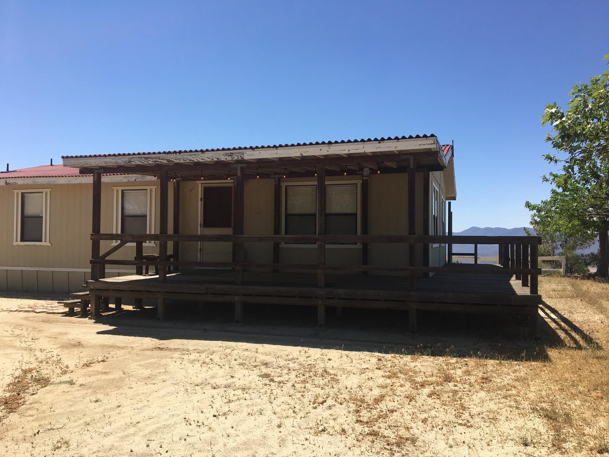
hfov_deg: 61.7
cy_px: 228
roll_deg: -0.4
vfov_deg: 48.2
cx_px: 304
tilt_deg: +1.8
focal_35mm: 29
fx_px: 510
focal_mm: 4.15
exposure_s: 1/1603
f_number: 2.2
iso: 25
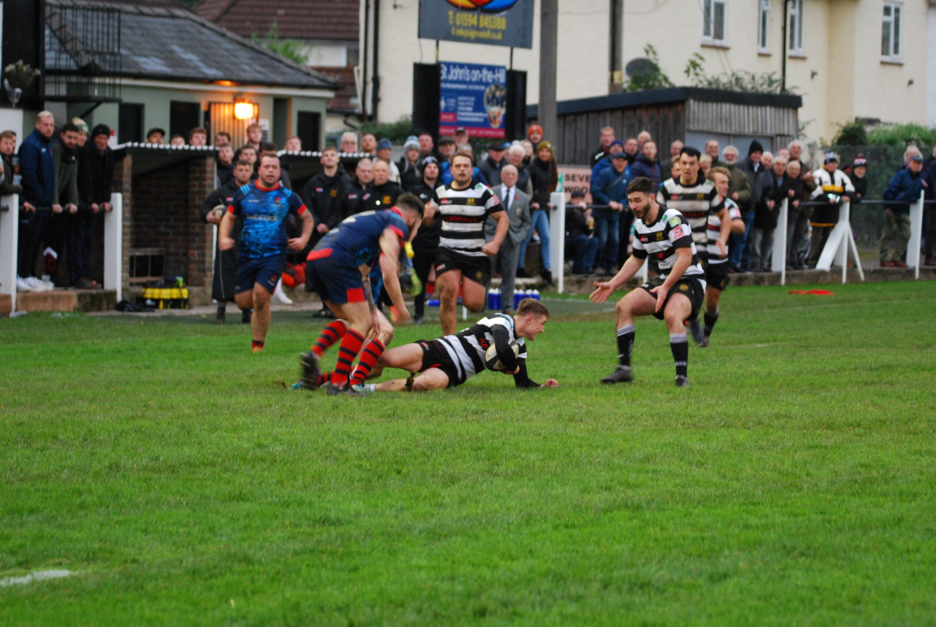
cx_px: 468
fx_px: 5857
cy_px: 314
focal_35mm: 225
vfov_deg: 6.1
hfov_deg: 9.1
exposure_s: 1/60
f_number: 5
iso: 900
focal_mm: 150
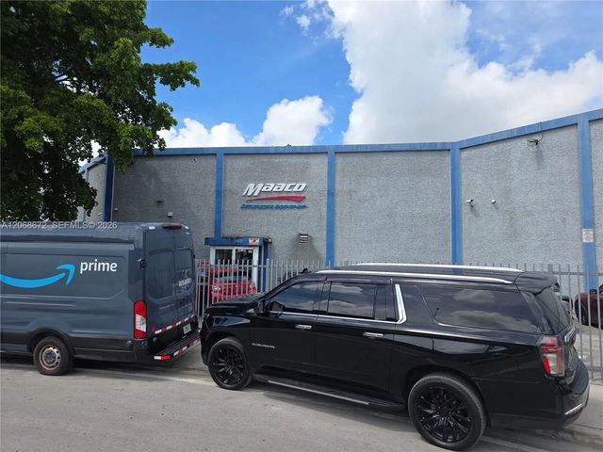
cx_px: 302
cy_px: 226
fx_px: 401
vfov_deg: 58.9
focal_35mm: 23
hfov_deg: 73.9
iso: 12
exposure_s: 1/599
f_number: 1.7
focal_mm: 6.3
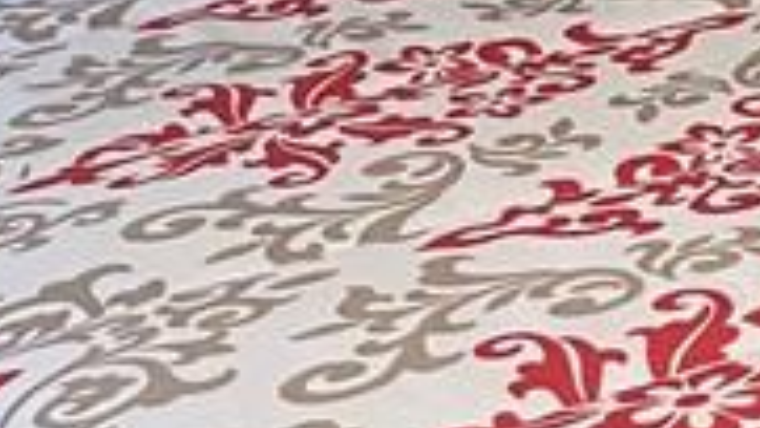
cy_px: -755
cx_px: 1751
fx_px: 3226
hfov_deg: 11.4
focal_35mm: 160
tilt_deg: -3.3
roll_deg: +3.5
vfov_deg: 7.0
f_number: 1.6
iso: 125
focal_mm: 5.1
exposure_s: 1/60
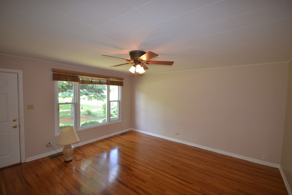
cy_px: 98
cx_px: 146
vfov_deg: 77.4
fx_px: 122
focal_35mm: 15
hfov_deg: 100.4
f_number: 4
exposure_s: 1/80
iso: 400
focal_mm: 10
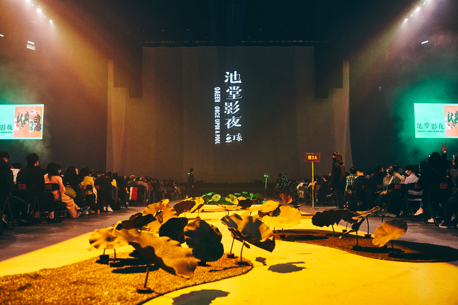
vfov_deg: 46.4
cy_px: 152
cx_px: 229
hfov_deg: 65.5
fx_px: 356
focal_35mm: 28
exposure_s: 1/200
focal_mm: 28
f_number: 2.8
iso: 8000
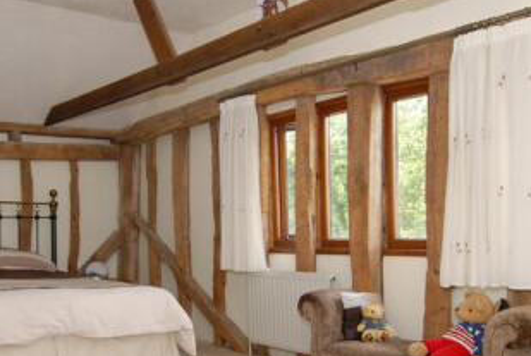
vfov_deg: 34.9
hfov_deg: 50.4
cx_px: 217
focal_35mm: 38
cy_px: 231
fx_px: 561
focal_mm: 12
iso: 400
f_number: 6.3
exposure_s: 1/50
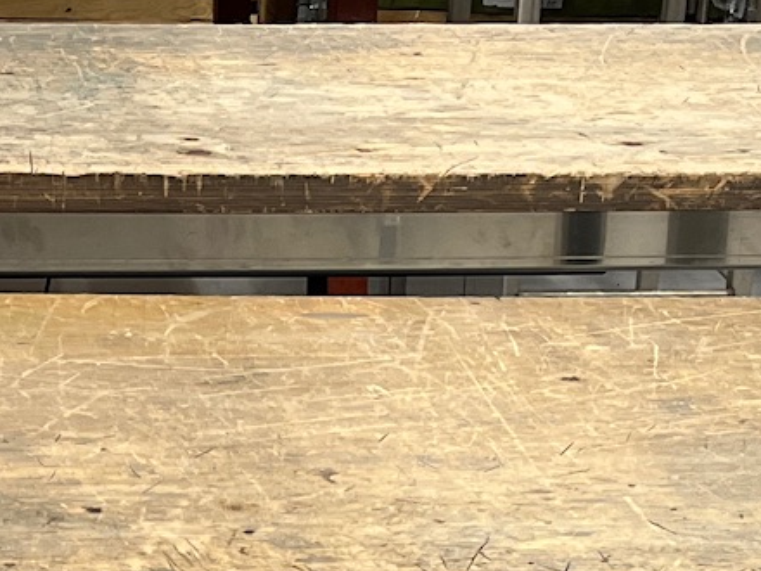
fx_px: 2660
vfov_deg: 11.5
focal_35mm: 121
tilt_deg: -28.8
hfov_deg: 16.2
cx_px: 246
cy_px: 952
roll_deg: -1.4
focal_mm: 5.1
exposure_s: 1/107
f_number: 1.6
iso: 125
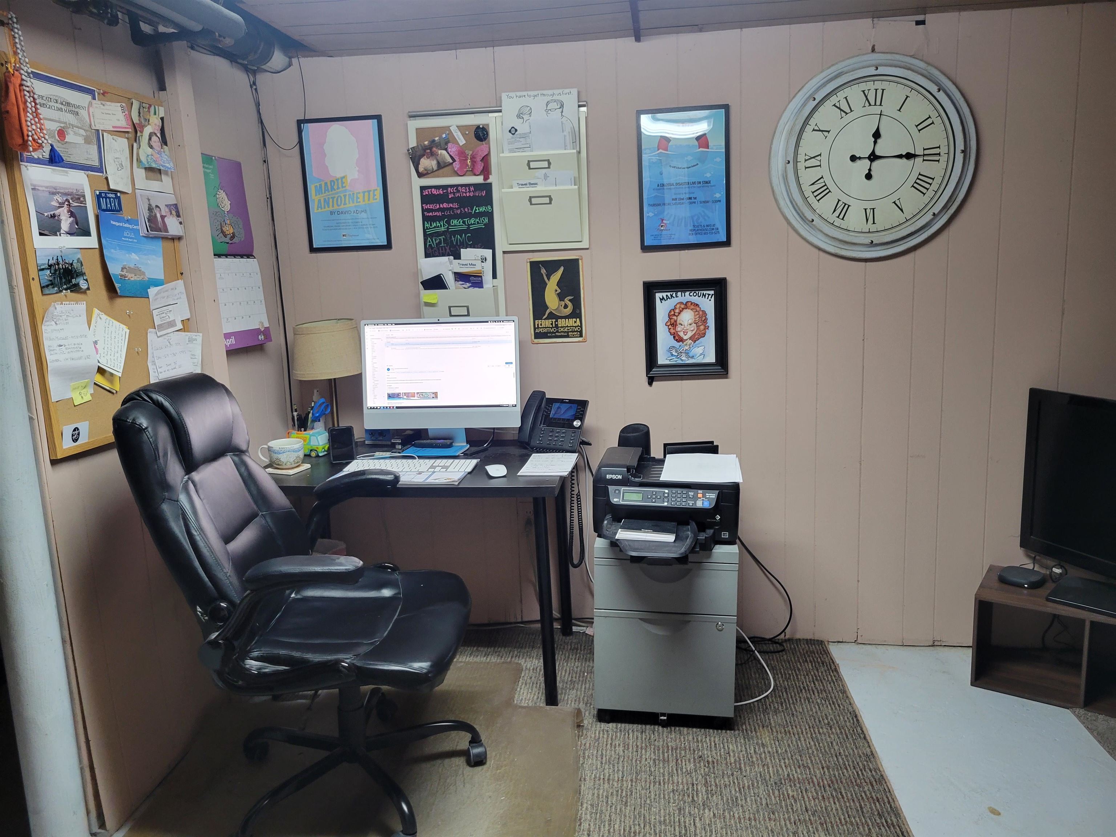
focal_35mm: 26
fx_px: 838
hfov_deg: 67.3
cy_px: 418
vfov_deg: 53.1
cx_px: 558
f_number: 1.8
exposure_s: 1/40
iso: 160
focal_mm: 5.4
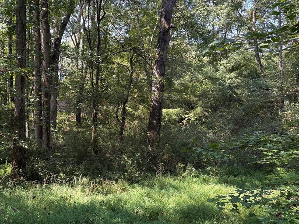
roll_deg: -0.8
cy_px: 114
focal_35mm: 39
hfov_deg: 47.1
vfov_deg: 36.8
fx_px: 337
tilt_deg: -2.9
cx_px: 99
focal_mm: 5.96
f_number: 1.6
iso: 64
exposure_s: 1/234
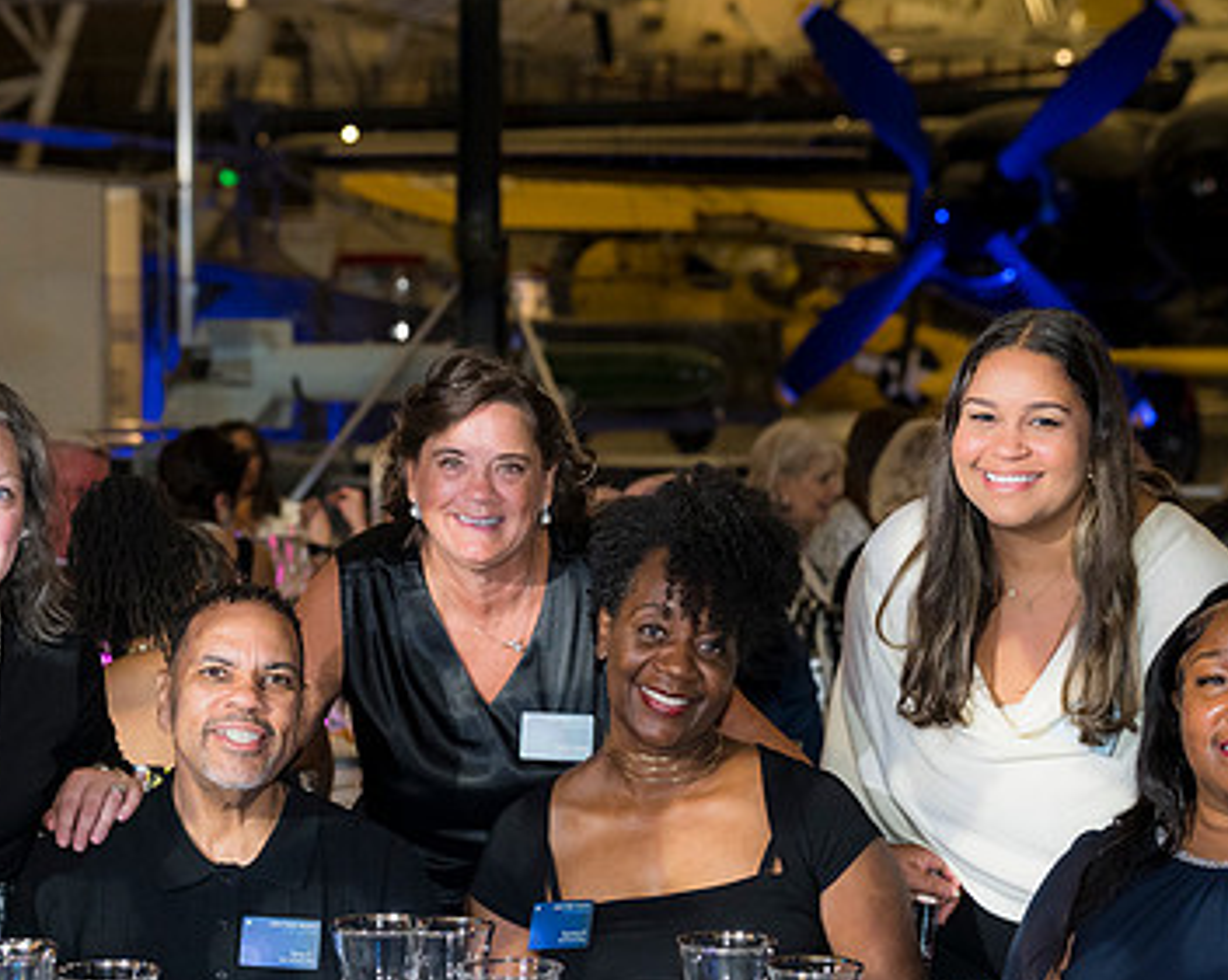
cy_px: 612
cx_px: 509
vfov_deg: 16.0
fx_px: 3486
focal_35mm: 96
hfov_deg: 20.0
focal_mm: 62
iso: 2800
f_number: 4
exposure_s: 1/125
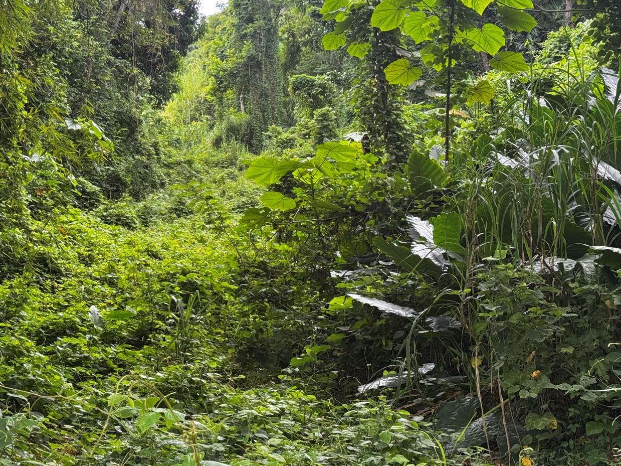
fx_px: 1112
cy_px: 175
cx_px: 225
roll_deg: +1.4
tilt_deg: +11.1
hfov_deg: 31.0
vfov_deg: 23.6
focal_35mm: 62
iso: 50
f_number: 1.78
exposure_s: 1/147
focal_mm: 6.76
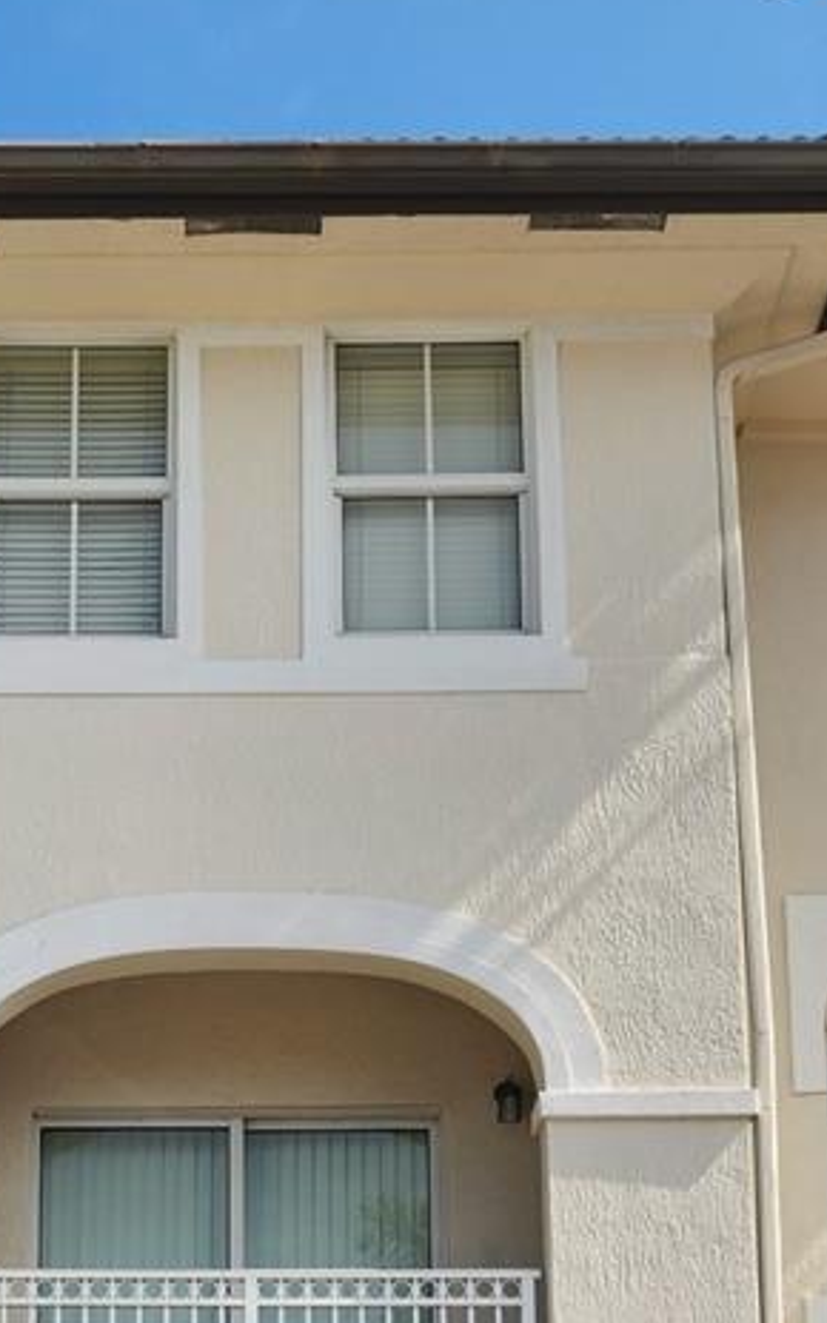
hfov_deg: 20.6
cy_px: 1397
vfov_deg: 29.7
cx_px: 285
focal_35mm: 63
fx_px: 2272
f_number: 1.8
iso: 12
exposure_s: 1/834
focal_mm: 6.4
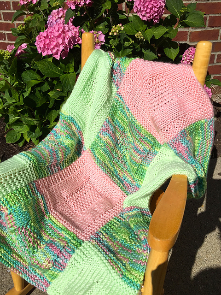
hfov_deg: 48.2
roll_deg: +0.2
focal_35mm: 29
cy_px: 148
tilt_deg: -30.6
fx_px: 247
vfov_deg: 61.7
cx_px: 110
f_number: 2.2
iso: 32
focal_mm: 4.15
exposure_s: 1/6623
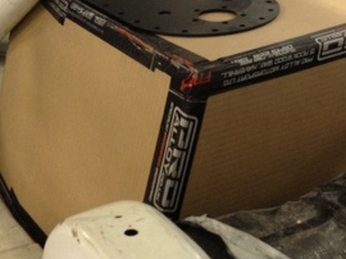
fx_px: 829
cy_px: 118
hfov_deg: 23.2
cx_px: 278
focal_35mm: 83
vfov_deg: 17.7
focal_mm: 4.3
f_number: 2.4
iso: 200
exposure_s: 1/20
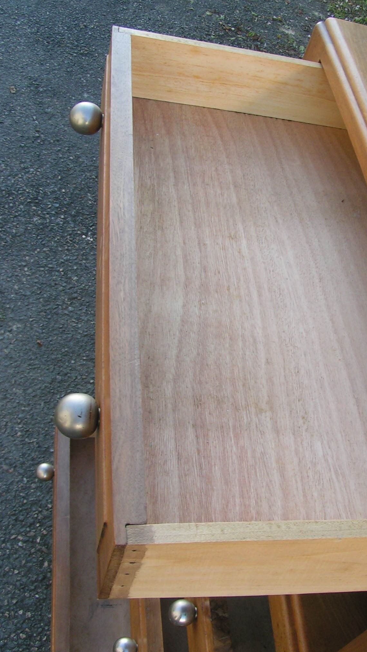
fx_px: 726
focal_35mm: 42
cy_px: 322
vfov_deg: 48.4
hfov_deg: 28.2
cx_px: 242
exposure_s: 1/60
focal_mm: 5.8
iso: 50
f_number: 5.6
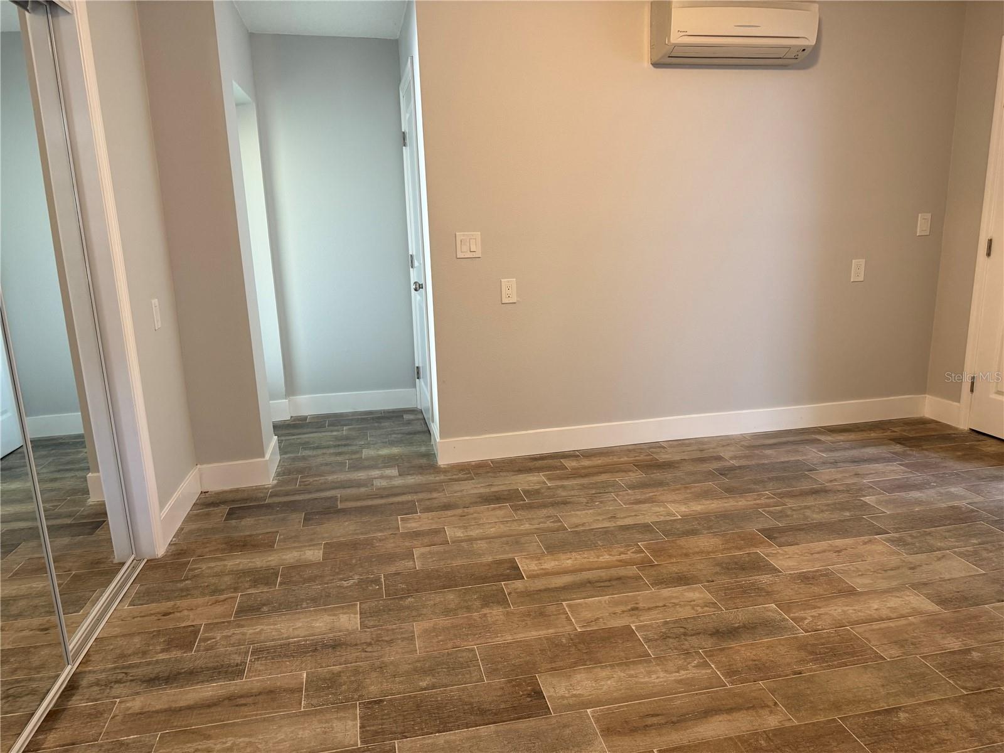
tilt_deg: -12.3
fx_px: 696
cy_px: 376
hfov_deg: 71.6
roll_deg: +2.3
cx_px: 502
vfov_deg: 56.8
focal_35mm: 24
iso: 200
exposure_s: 1/60
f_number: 1.78
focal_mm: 6.76
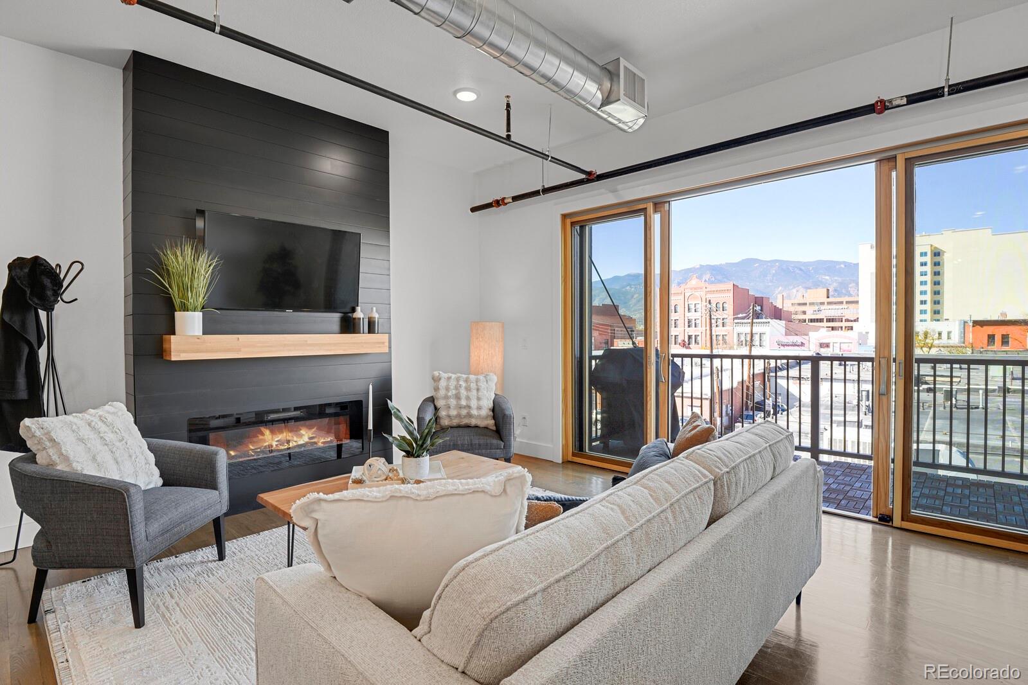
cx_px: 514
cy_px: 342
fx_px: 485
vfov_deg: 70.4
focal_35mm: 17
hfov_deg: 93.3
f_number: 8
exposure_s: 1
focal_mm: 17
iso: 250
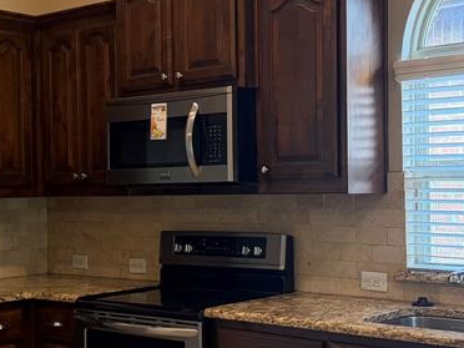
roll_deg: +1.0
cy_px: 171
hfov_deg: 29.3
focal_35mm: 66
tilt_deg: +1.1
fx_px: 885
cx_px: 183
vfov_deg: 22.3
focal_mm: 6.76
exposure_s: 1/120
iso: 400
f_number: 1.78
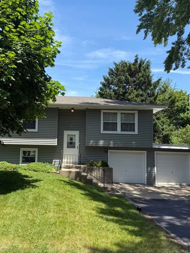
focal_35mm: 31
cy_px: 129
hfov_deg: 45.1
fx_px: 227
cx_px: 74
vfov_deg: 58.3
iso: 80
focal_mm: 6.76
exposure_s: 1/2299
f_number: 1.78
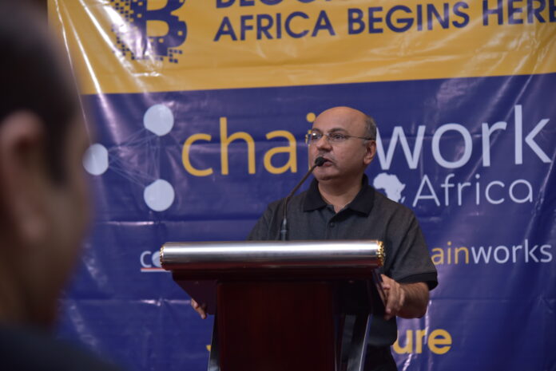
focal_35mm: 75
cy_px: 186
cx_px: 278
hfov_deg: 27.0
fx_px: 1159
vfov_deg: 18.2
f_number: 4
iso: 640
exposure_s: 1/80
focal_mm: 75
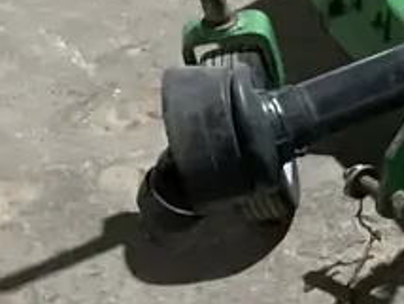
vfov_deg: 11.4
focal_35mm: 130
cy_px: 187
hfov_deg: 13.2
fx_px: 1519
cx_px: 800
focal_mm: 3
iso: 250
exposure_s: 1/40
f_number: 1.8
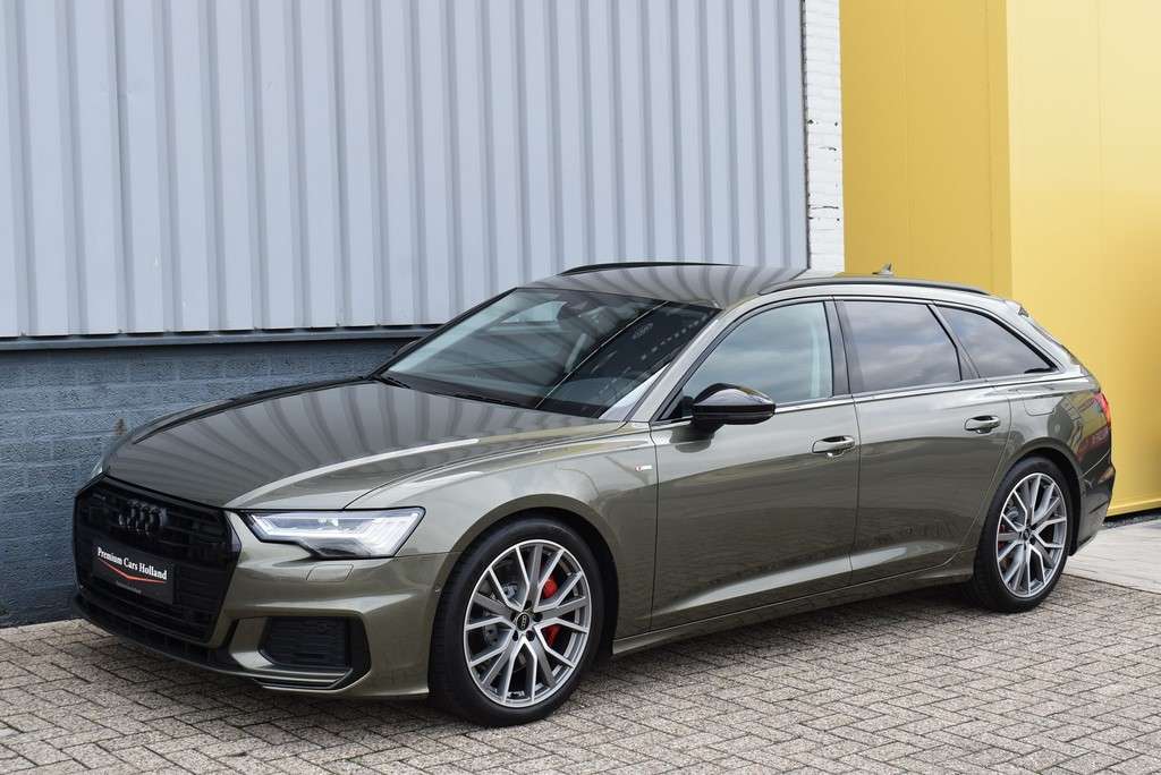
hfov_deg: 37.8
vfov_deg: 25.8
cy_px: 388
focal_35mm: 52
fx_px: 1694
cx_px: 580
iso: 320
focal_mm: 35
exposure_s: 1/250
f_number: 8
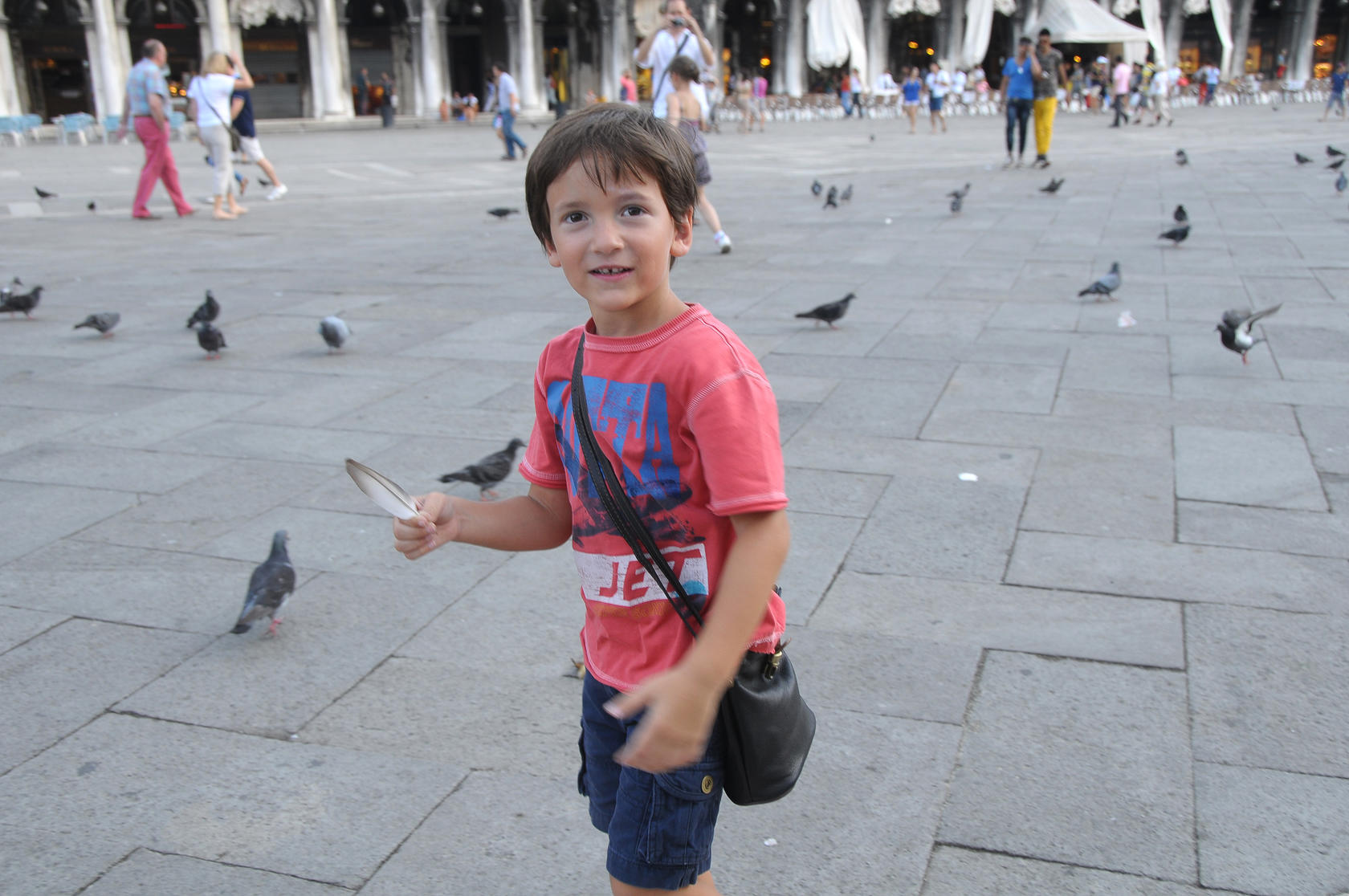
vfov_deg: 36.8
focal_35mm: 36
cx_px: 674
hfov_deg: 53.2
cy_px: 448
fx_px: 1347
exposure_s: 1/100
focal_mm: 24
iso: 200
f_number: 5
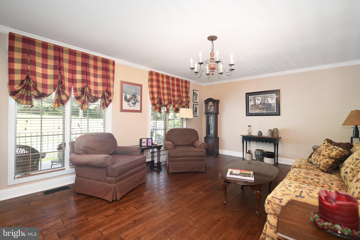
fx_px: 170
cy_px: 120
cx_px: 180
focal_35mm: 17
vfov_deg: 70.4
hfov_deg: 93.3
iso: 640
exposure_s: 1/200
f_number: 4
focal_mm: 17
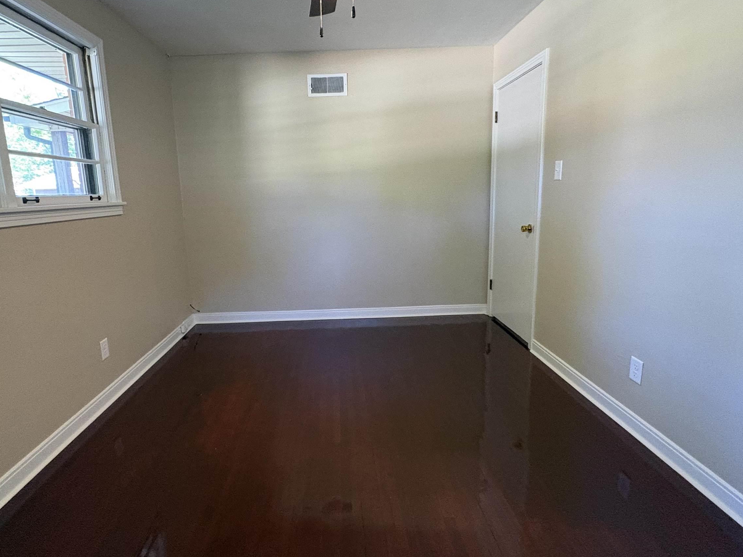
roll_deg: +1.3
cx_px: 340
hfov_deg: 84.5
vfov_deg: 68.6
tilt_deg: -8.6
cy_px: 258
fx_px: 408
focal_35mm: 19
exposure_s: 1/60
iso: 640
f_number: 2.2
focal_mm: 2.22
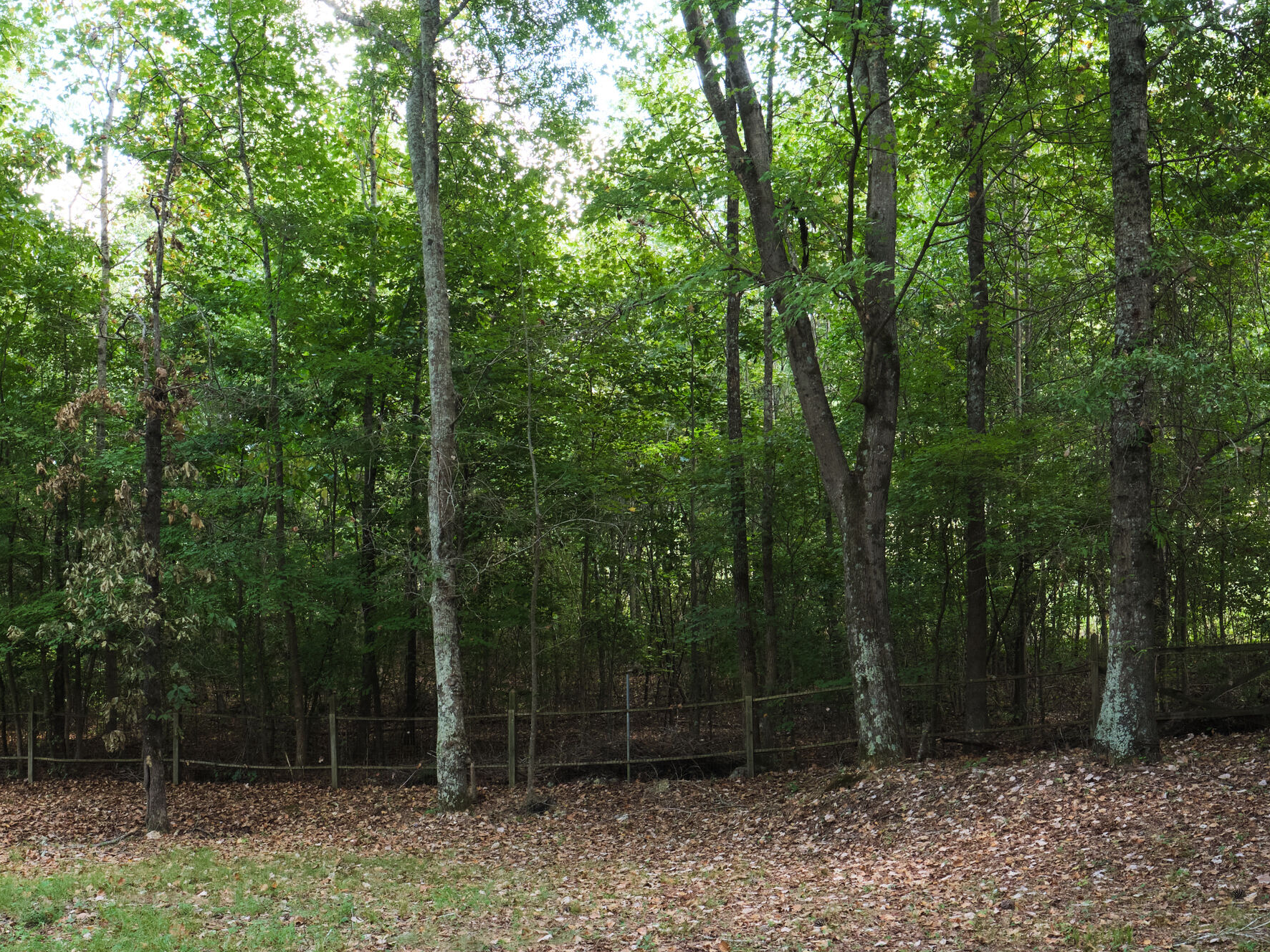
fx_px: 1468
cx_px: 613
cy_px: 712
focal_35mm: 40
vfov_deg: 35.2
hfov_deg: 46.8
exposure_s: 1/30
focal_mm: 16
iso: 400
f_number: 9
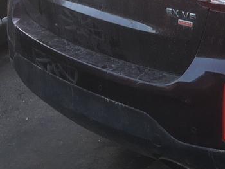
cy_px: 14
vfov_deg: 13.8
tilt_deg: -15.5
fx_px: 689
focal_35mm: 106
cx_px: 370
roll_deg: -0.9
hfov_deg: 16.3
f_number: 2.2
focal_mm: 4.15
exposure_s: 1/60
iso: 25
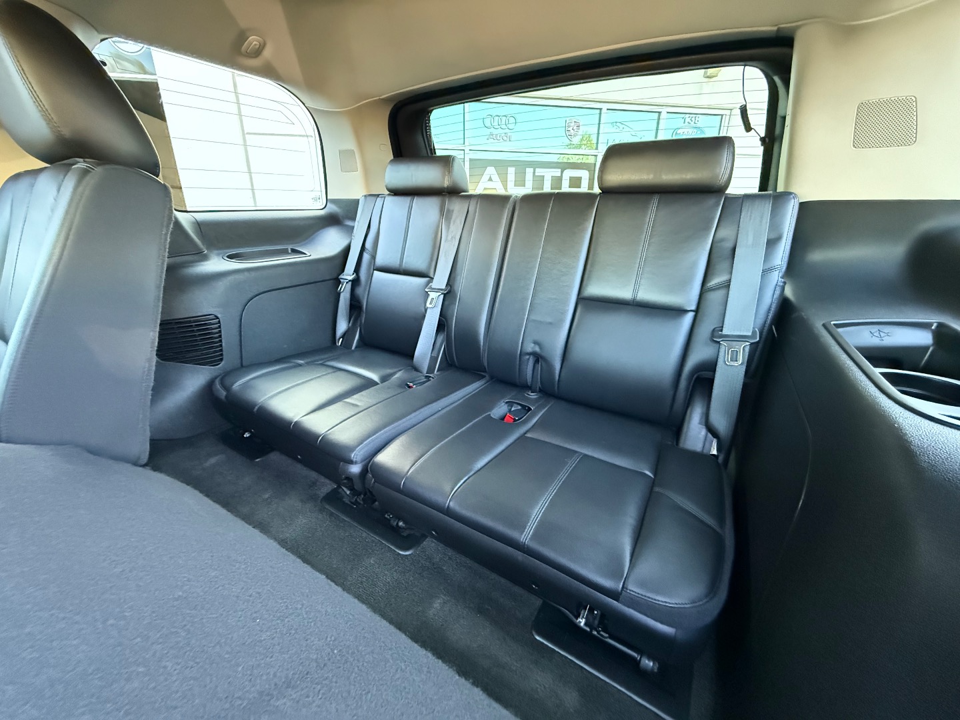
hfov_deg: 102.1
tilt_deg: -18.8
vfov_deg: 85.7
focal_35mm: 14
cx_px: 480
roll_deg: +0.7
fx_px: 388
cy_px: 360
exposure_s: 1/54
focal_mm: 2.22
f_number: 2.2
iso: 1250
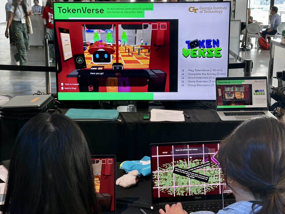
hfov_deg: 39.7
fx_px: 395
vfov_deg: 30.3
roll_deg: -0.5
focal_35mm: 48
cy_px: 107
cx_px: 142
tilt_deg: -12.1
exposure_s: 1/118
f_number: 1.78
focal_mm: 6.86
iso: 64
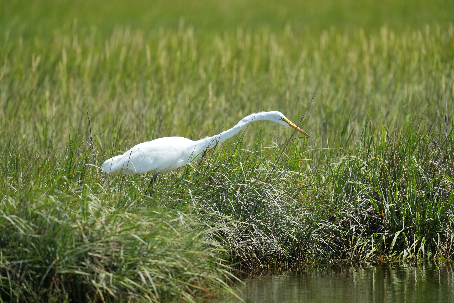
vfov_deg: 2.3
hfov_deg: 3.4
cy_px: 152
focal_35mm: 600
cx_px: 227
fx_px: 7566
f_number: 5.6
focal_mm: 600
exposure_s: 1/2000
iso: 640
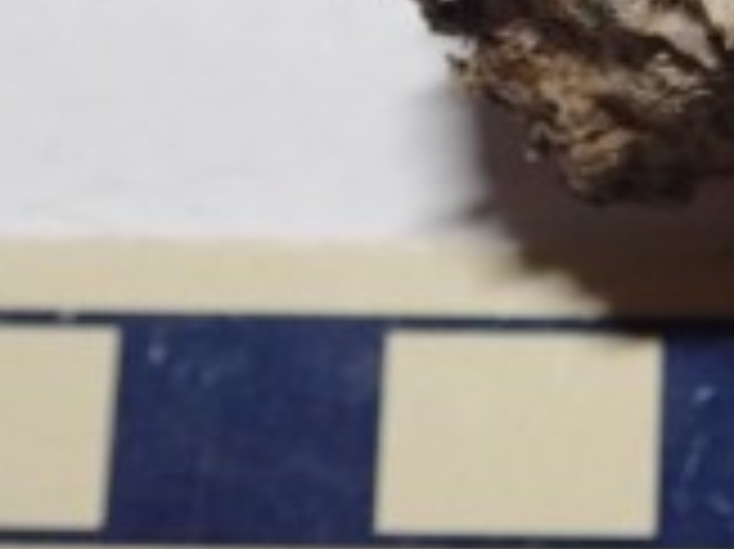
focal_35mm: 131
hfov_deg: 14.6
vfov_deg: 10.9
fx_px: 2776
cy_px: -284
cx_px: 880
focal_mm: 7.34
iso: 800
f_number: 2.8
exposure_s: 1/100
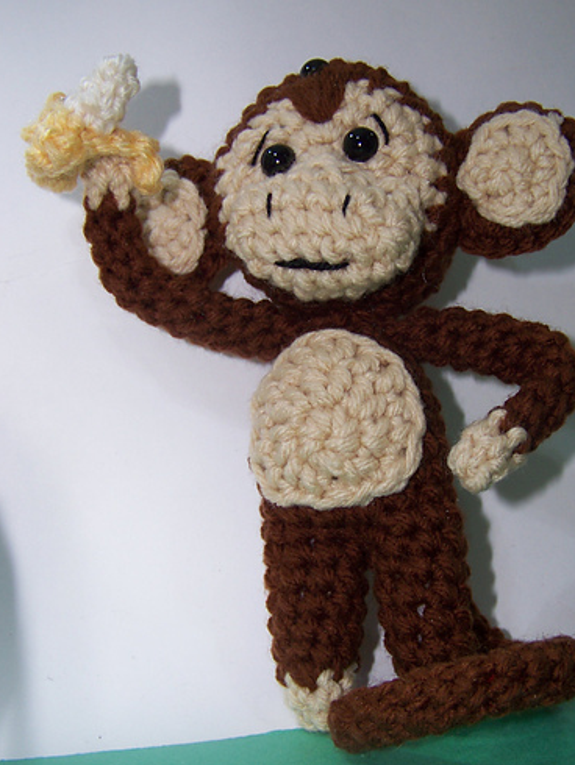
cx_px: 342
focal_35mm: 47
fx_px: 1040
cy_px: 412
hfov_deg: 30.8
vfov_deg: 40.4
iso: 64
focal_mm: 5.85
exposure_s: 1/30
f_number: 2.8
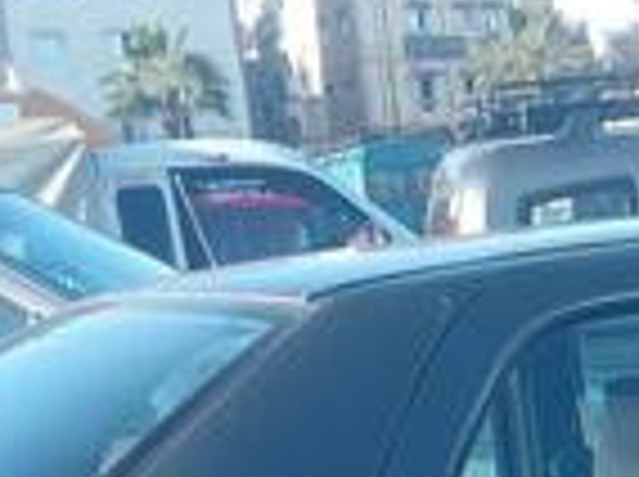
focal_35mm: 124
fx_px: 2285
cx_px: 688
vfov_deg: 11.3
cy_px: 785
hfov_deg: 15.5
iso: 111
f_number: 2.2
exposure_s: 1/212
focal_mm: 3.79
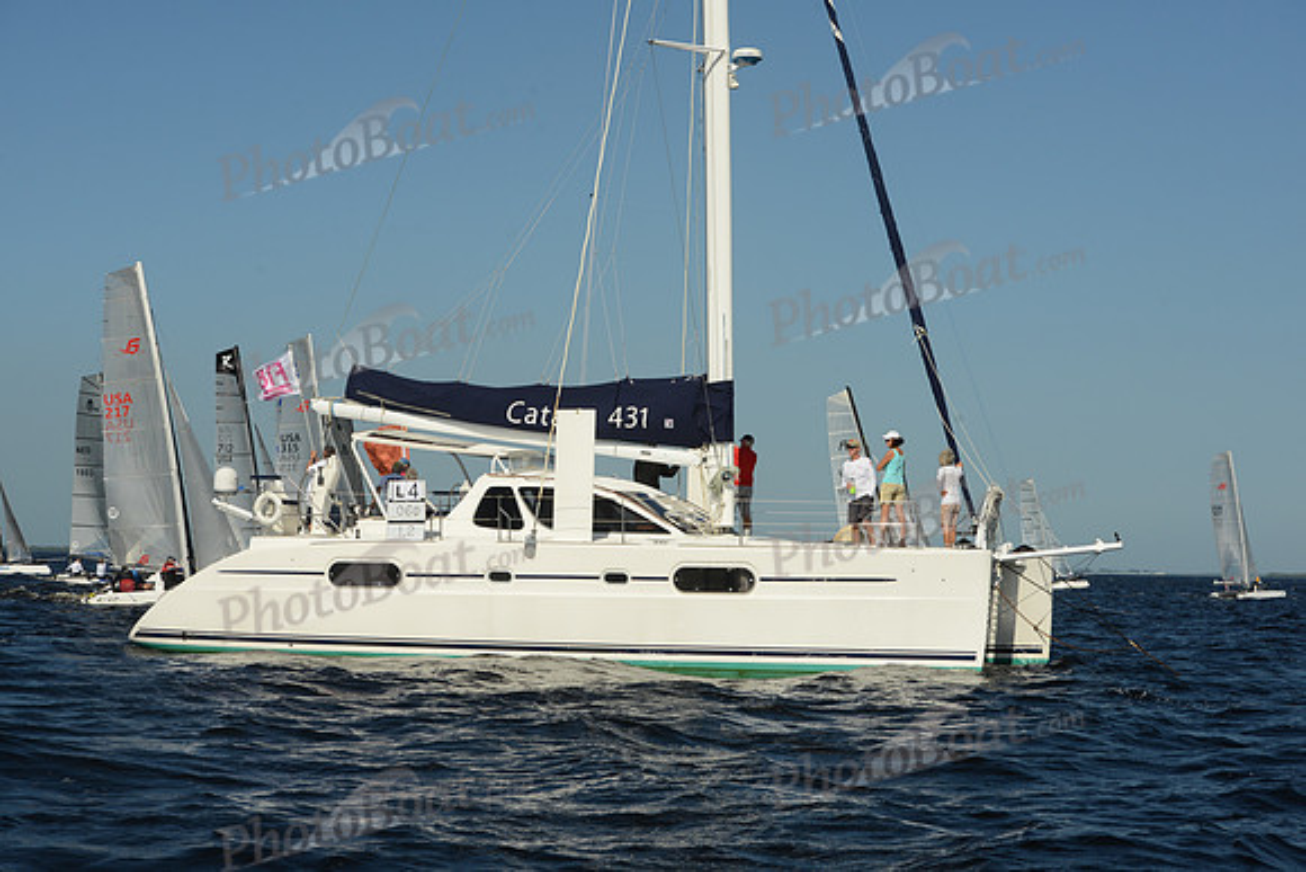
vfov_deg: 19.5
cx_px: 653
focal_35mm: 70
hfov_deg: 28.8
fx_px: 2540
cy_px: 436
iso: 250
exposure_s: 1/1000
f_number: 11
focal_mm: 70
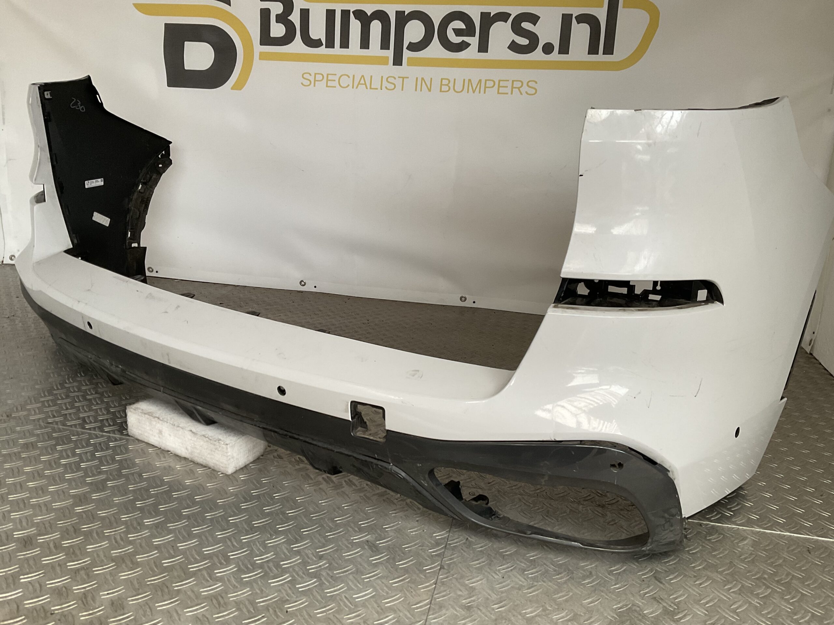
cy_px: 312
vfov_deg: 48.2
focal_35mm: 29
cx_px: 417
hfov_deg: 61.7
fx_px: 699
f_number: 1.8
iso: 64
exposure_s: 1/50
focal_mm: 3
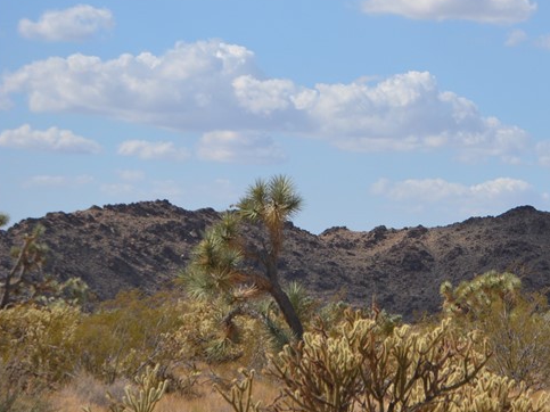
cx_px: 609
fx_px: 2829
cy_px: 176
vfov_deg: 8.3
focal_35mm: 178
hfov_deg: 11.0
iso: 400
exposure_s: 1/2000
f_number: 7.1
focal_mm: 55
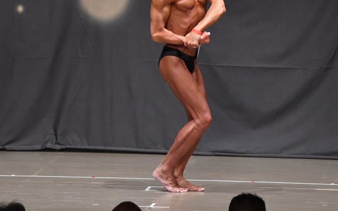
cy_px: 57
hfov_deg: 6.7
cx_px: 172
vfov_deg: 4.2
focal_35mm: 315
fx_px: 2900
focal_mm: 150
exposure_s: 1/400
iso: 6400
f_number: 5.6
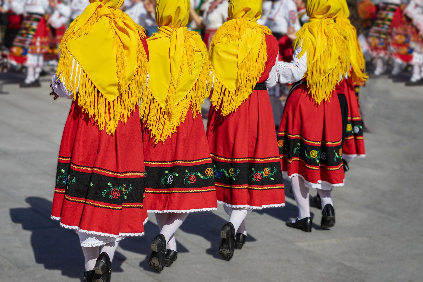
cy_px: 141
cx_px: 212
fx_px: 999
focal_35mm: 85
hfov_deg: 23.9
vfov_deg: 16.1
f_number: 4
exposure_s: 1/1250
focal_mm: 85
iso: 100
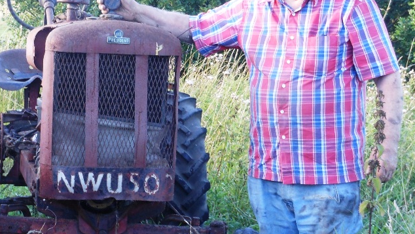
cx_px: 171
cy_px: 121
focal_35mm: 95
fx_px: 1046
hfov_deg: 22.4
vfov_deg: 12.8
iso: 160
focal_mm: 9.6
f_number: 4.9
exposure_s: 1/30
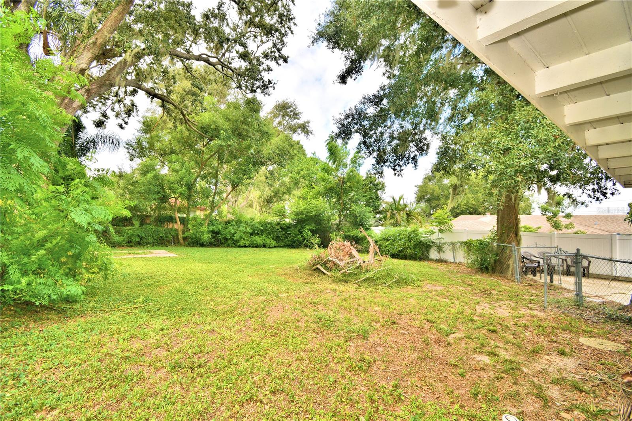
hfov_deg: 100.4
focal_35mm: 15
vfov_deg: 77.3
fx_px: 263
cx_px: 316
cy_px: 210
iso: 100
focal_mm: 10
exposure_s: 1/250
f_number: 5.6
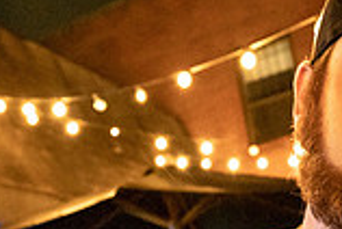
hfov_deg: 34.8
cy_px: 244
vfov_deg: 22.7
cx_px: 218
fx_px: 543
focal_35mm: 57
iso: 3200
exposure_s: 1/125
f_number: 2.8
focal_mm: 14
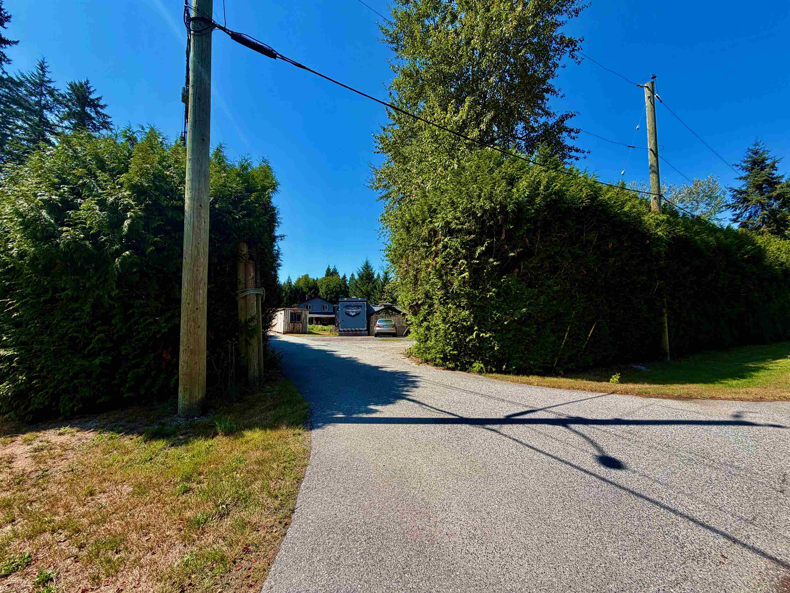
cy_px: 296
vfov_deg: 85.7
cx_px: 395
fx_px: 320
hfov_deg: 102.1
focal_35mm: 14
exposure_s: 1/770
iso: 40
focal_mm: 2.22
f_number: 2.2
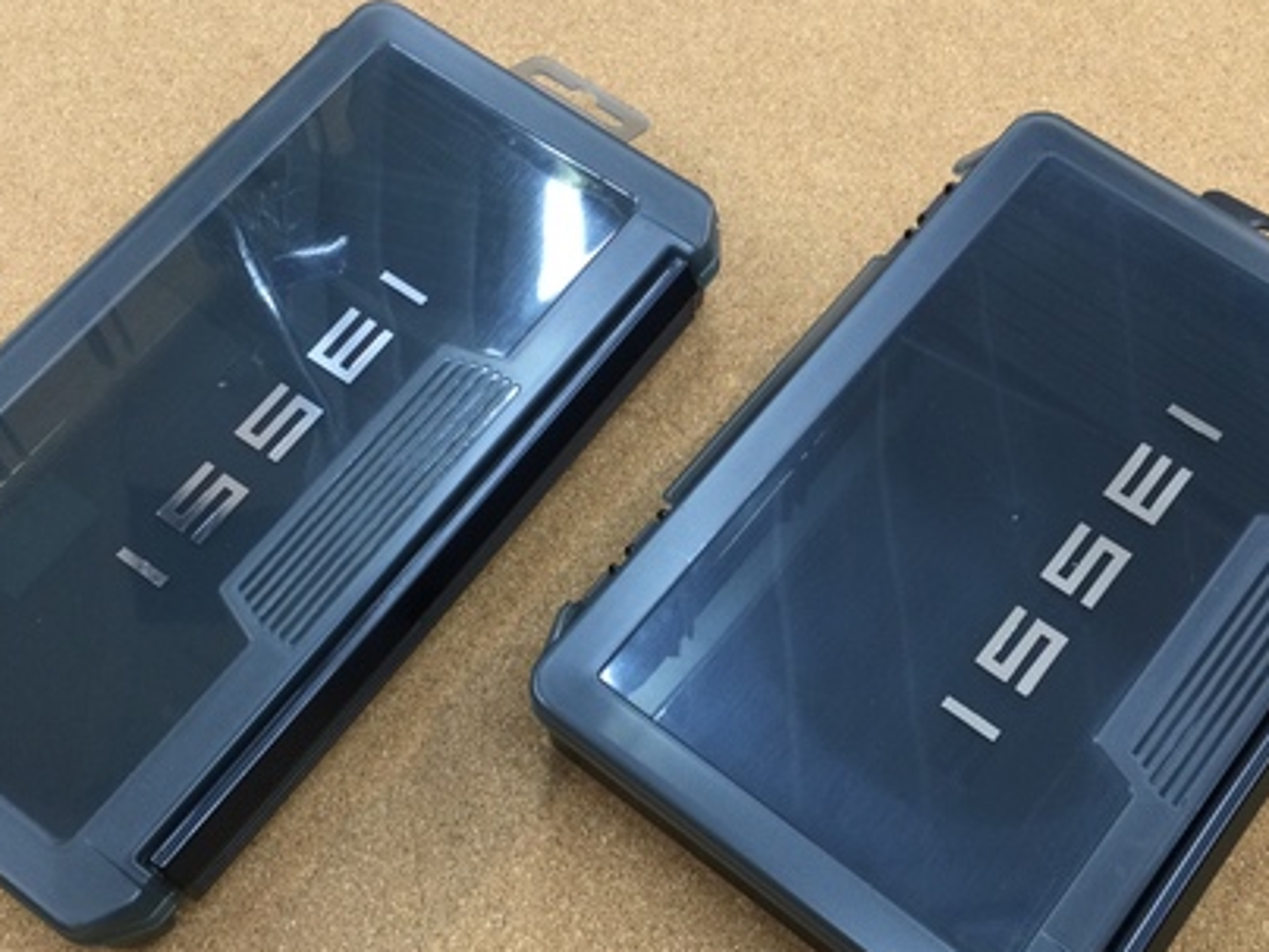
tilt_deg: -66.9
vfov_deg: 31.4
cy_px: 569
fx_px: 1686
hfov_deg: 41.2
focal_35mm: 46
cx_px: 631
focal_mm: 3.3
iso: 64
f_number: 2.4
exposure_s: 1/30
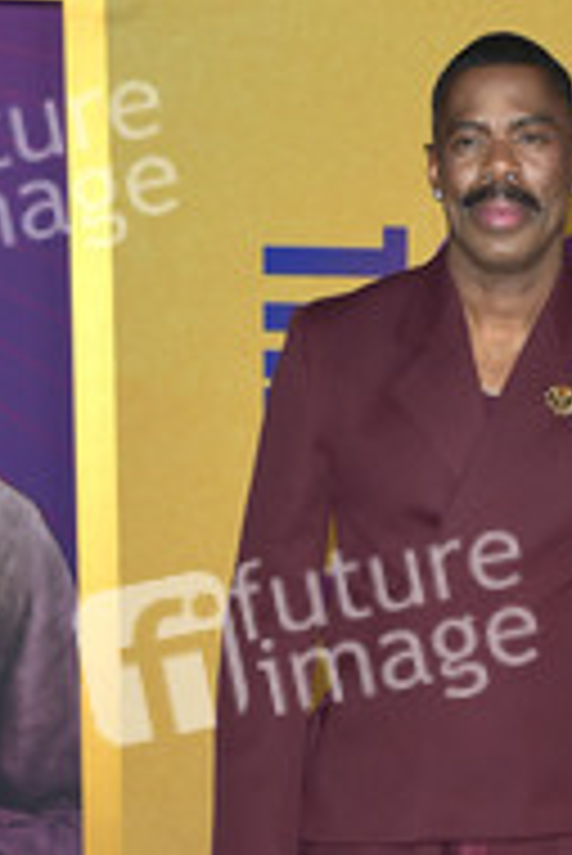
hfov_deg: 13.0
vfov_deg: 18.9
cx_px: 439
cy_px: 864
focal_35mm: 105
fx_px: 2498
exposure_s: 1/250
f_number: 6.3
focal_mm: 50
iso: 320
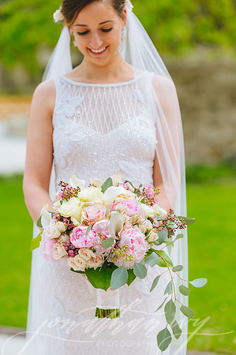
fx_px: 838
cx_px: 118
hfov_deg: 16.0
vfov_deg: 23.9
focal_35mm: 85
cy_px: 178
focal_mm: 85
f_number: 2
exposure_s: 1/2500
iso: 200
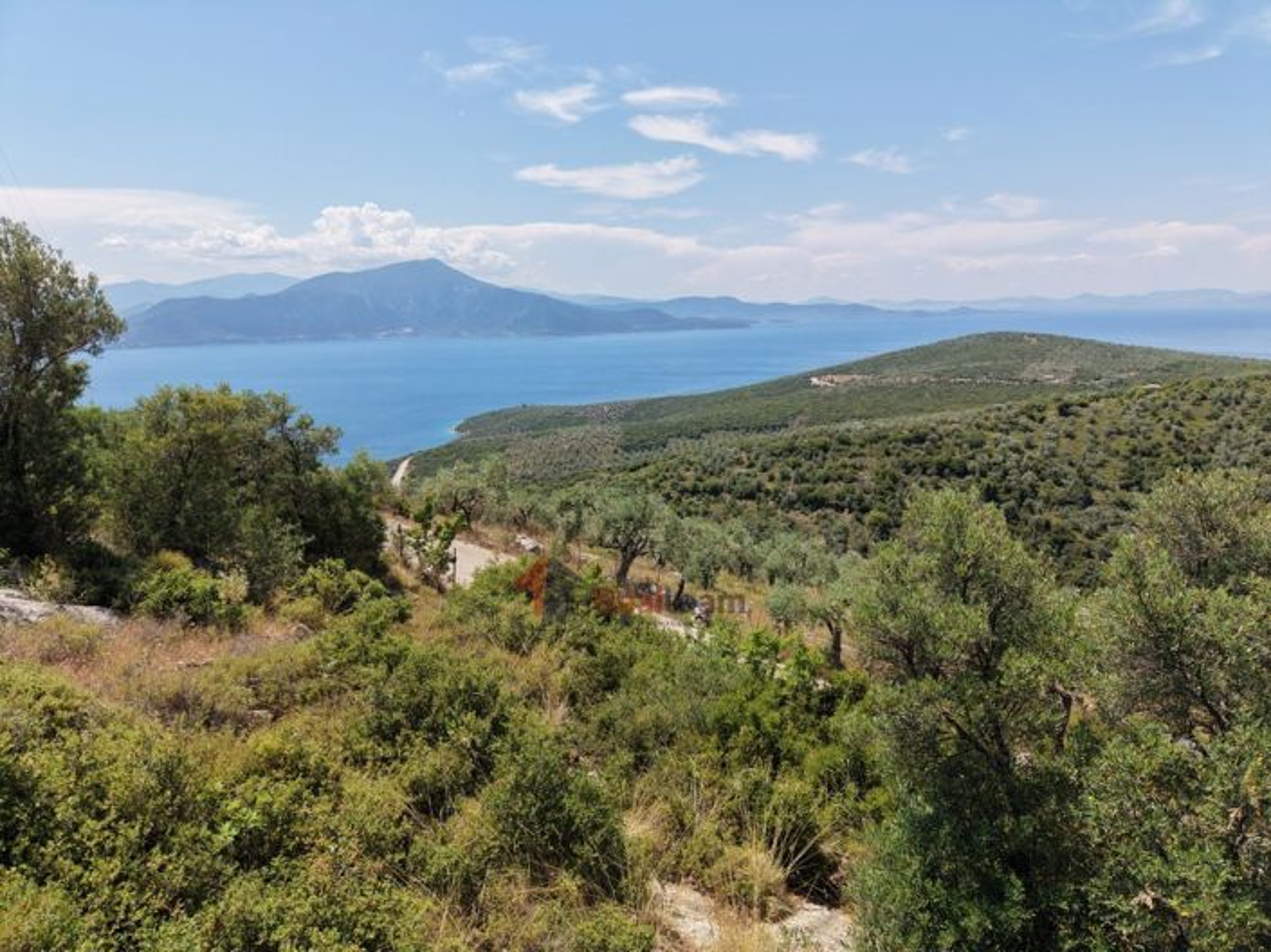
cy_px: 476
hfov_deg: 71.6
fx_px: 881
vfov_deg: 56.8
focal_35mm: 24
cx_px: 636
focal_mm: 8.67
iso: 310
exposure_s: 1/6000
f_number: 1.8
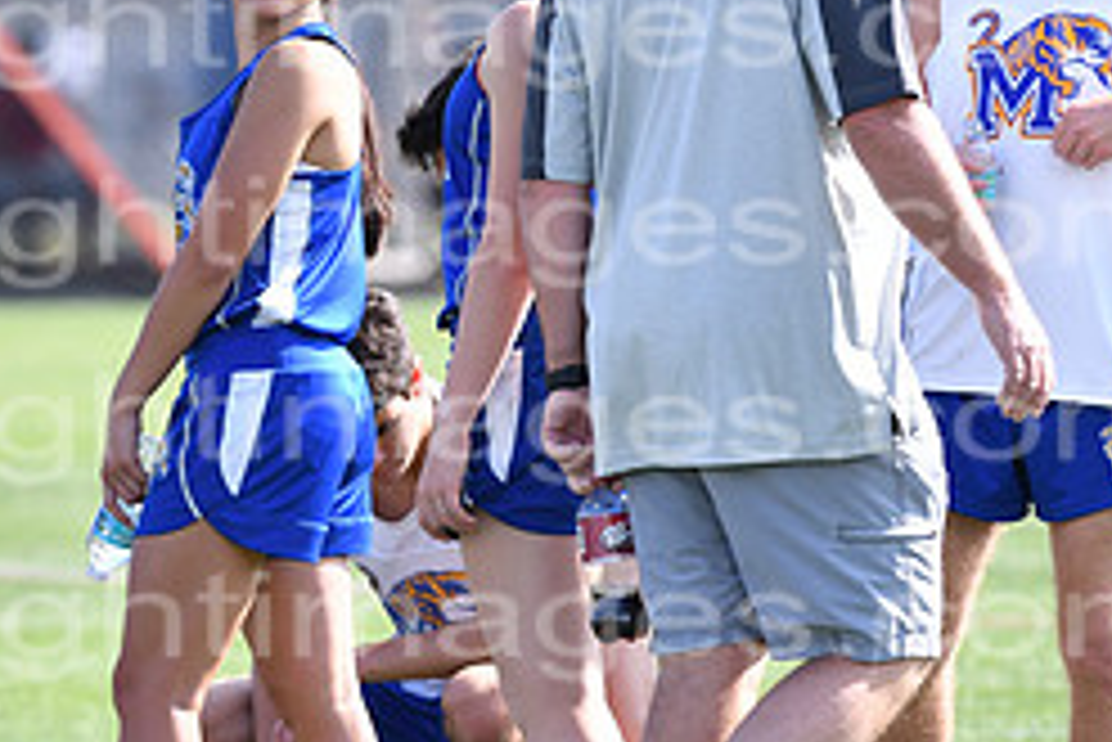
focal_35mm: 1057
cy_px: 331
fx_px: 32667
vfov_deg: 1.3
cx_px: 176
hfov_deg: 1.9
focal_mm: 300
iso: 400
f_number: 5.6
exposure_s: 1/1000
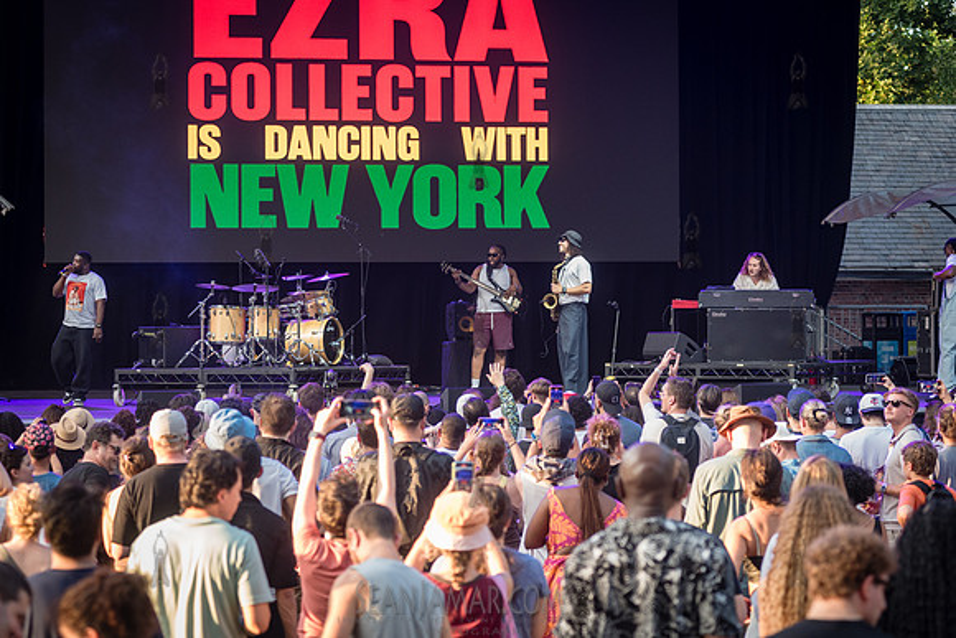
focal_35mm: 106
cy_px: 319
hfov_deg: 19.2
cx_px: 478
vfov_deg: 12.9
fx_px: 2820
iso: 1000
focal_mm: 105
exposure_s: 1/400
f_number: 4
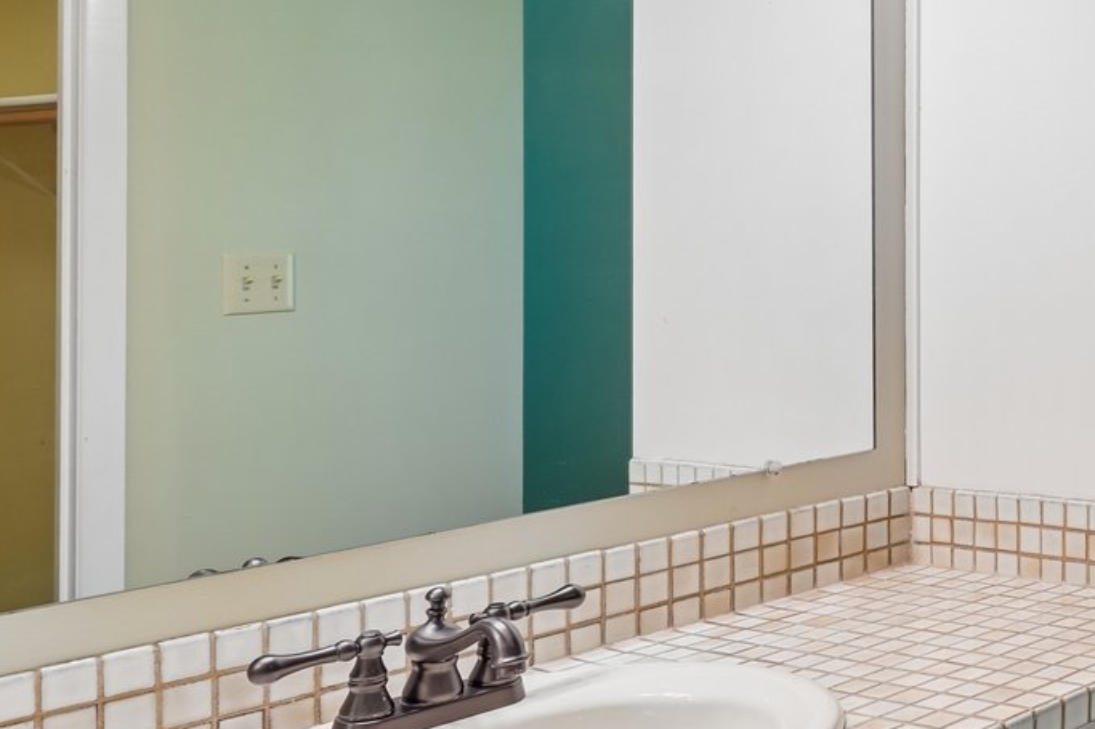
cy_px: 198
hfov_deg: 28.9
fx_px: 1460
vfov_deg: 27.7
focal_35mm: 48
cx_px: 1579
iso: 400
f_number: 8
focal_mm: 16
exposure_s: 1/20
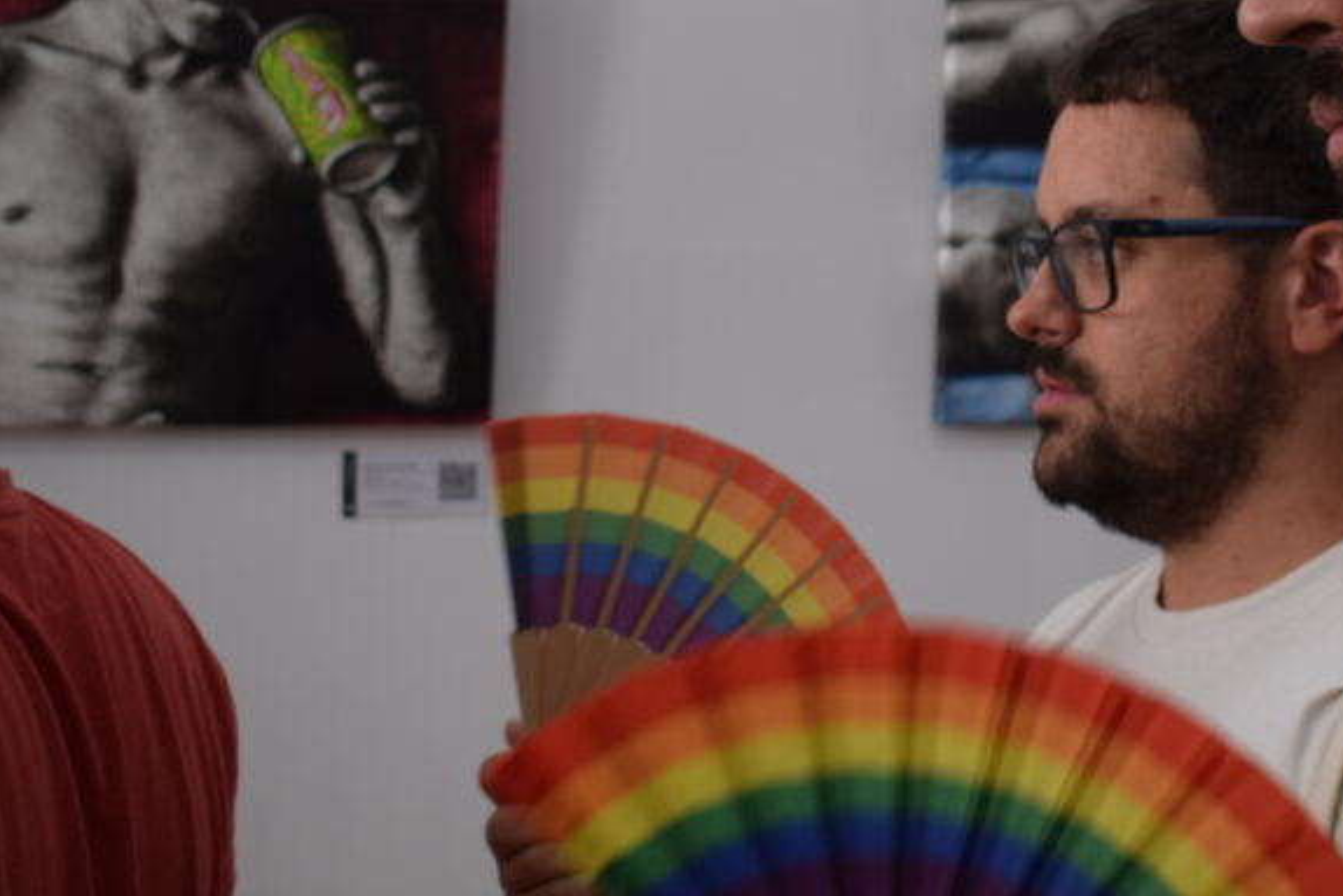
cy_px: 254
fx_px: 2496
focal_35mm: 67
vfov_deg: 20.2
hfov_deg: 29.4
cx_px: 1079
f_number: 4.5
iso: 400
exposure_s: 1/80
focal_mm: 25
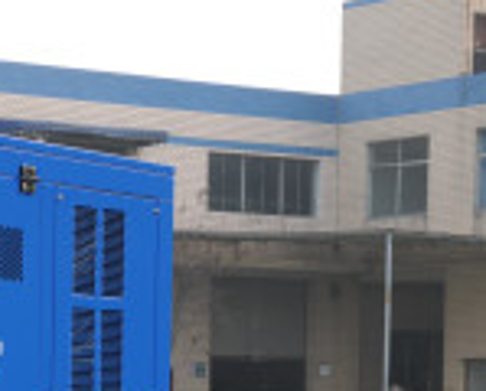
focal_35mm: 157
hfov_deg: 11.8
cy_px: 507
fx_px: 2264
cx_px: -196
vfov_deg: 9.7
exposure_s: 1/2
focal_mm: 50
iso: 100
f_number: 20
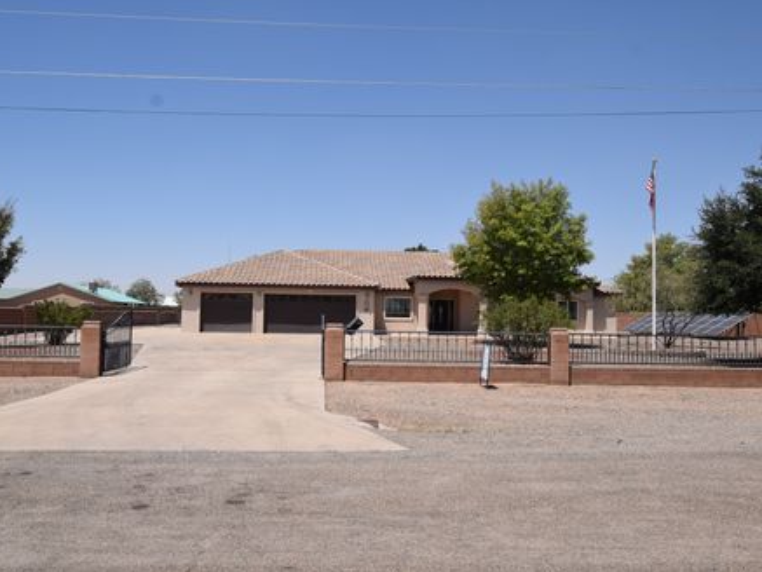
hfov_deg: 55.3
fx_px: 727
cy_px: 285
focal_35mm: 33
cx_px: 363
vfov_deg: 43.0
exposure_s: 1/500
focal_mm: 20
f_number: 11
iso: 200
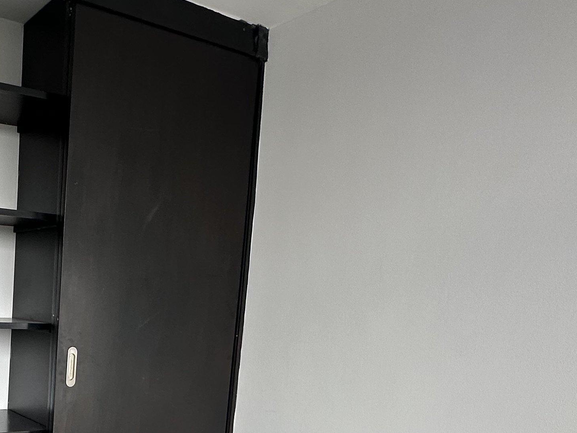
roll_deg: -3.3
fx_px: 650
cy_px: 403
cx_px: 68
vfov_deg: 34.4
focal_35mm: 39
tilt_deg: -8.4
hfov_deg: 44.0
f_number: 2.2
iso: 40
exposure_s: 1/99
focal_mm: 2.22
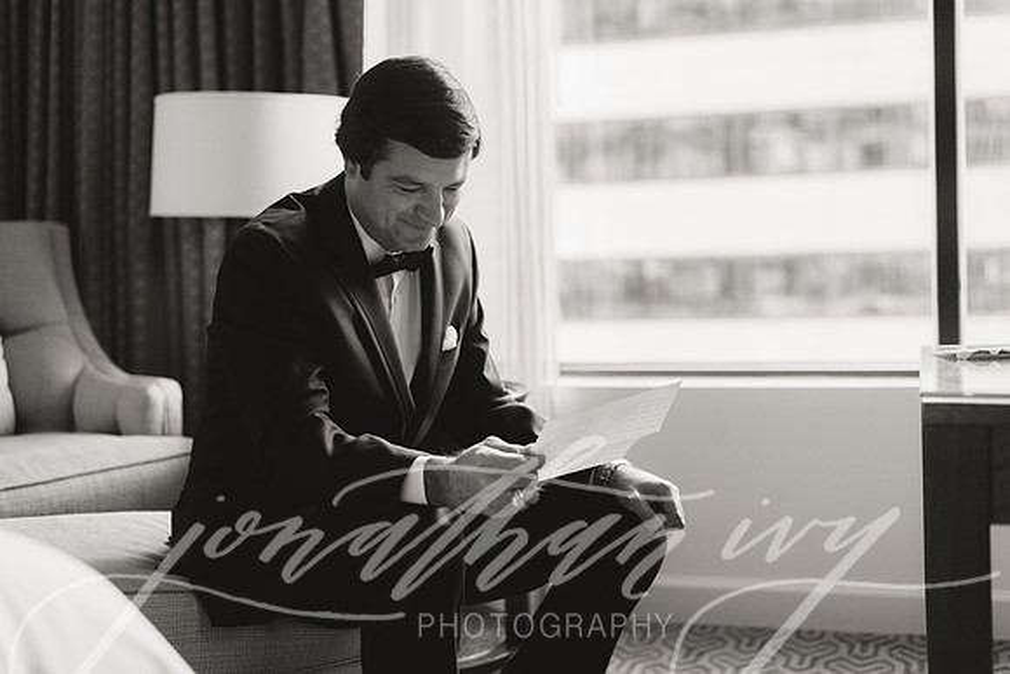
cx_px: 505
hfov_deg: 39.6
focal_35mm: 50
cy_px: 337
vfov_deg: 27.0
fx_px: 1403
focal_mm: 50
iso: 1600
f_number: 2.5
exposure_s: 1/400
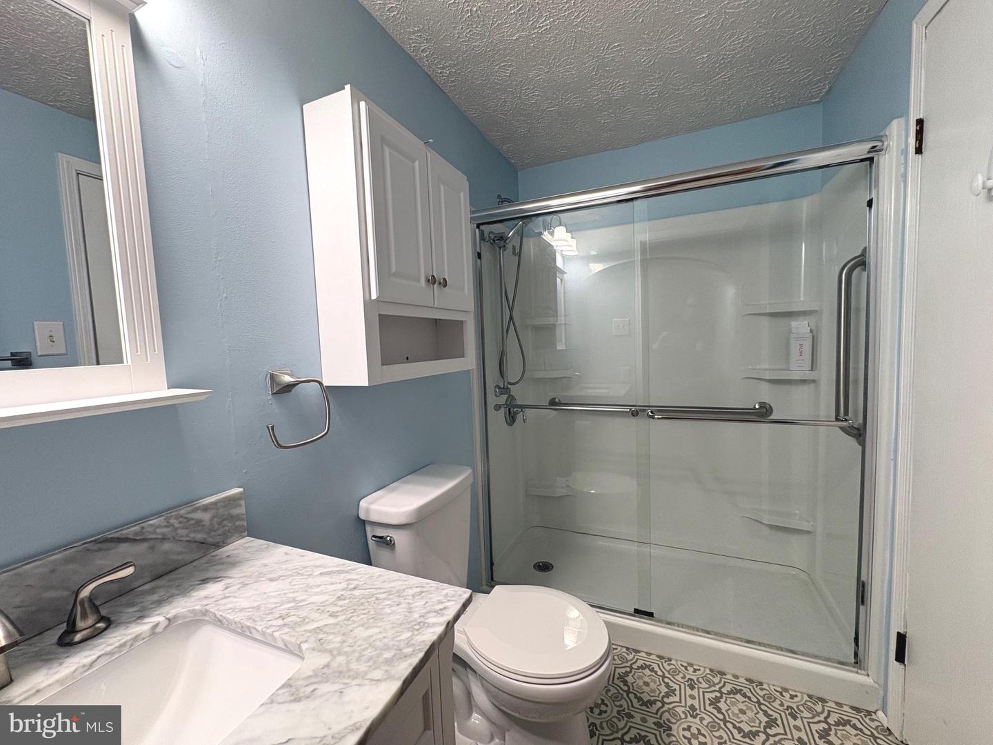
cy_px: 372
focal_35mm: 14
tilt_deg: -3.8
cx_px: 496
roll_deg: +2.7
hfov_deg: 102.1
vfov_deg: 85.7
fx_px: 402
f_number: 2.2
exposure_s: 1/60
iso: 125
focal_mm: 2.22
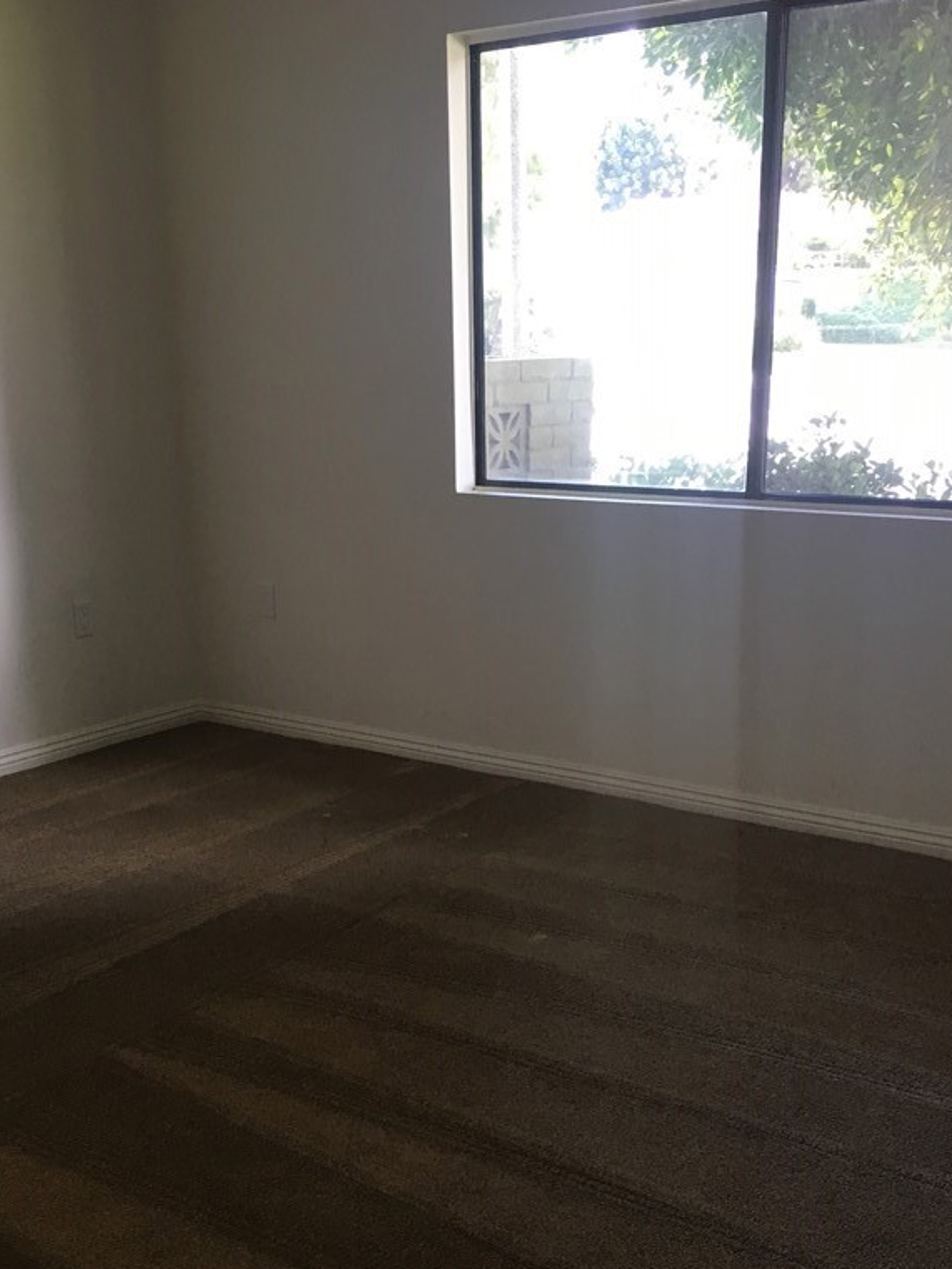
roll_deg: +0.1
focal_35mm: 39
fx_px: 1430
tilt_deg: -17.5
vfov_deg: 47.3
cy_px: 810
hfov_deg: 36.8
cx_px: 497
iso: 32
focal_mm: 4.15
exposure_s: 1/30
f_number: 2.2
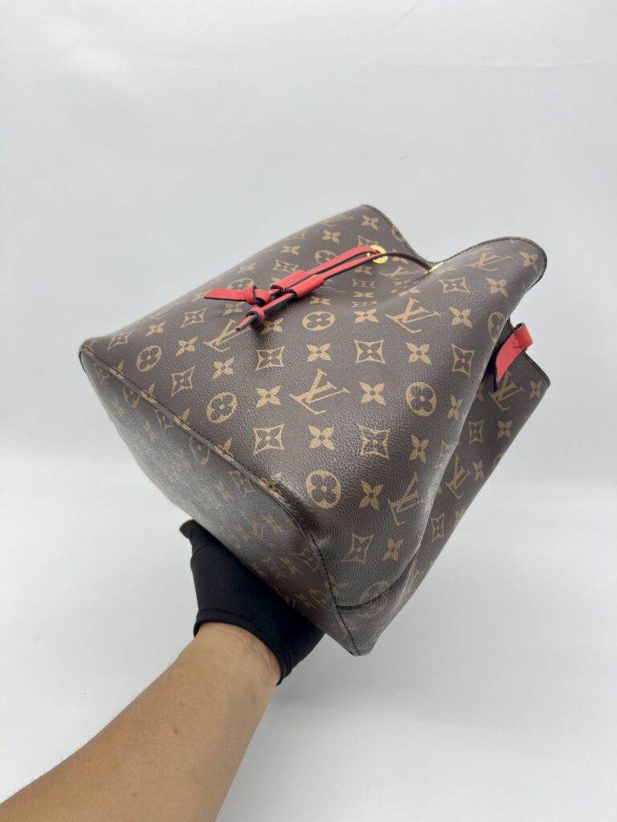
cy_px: 411
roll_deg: -0.4
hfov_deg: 53.1
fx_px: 618
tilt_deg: -25.9
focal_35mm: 26
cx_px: 308
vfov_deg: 67.3
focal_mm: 5.7
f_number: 1.5
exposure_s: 1/100
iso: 40
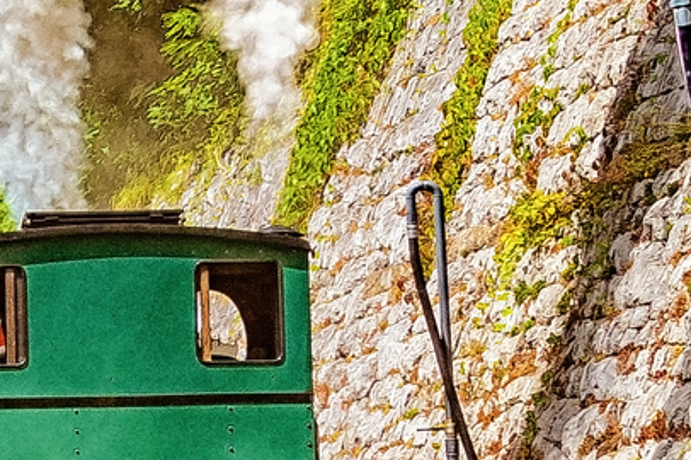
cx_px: -914
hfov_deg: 9.0
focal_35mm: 207
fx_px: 3970
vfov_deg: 6.6
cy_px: 152
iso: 200
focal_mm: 28
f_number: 8
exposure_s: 1/125
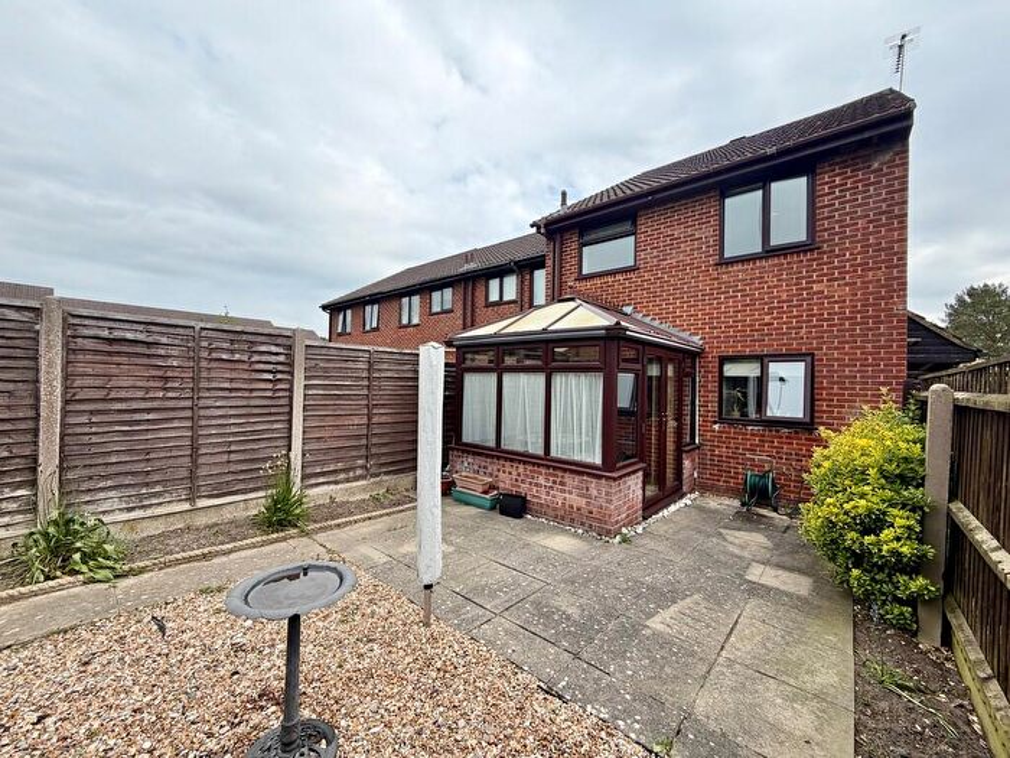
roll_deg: -1.2
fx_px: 408
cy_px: 379
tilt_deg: +2.4
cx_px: 505
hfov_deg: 102.1
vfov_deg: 85.7
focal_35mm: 14
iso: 20
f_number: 2.2
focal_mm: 2.22
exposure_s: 1/770
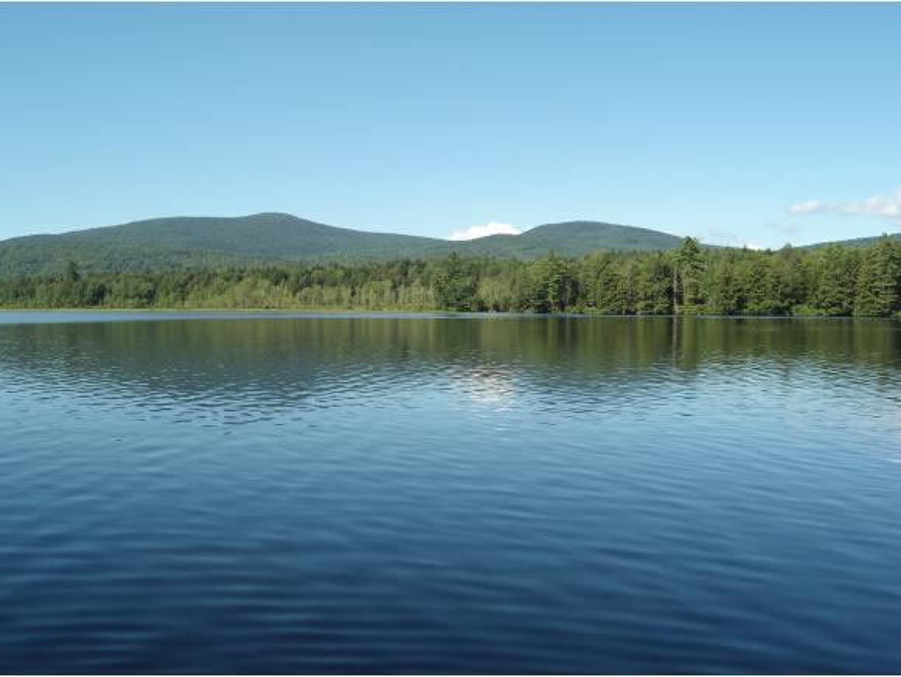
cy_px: 338
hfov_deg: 50.1
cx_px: 450
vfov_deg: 38.7
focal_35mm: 37
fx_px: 964
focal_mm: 6.7
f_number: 3.2
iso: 80
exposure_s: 1/640
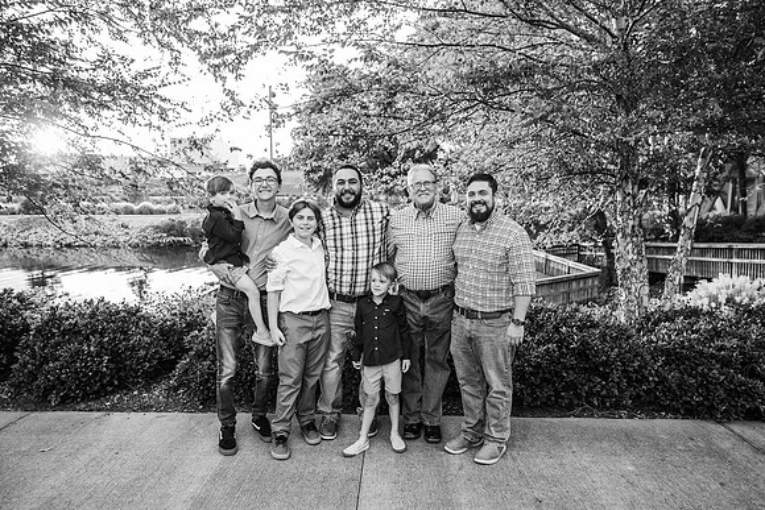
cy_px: 255
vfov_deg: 53.2
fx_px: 510
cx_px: 382
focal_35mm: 24
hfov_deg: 73.7
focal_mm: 24
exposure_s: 1/200
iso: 320
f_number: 3.2
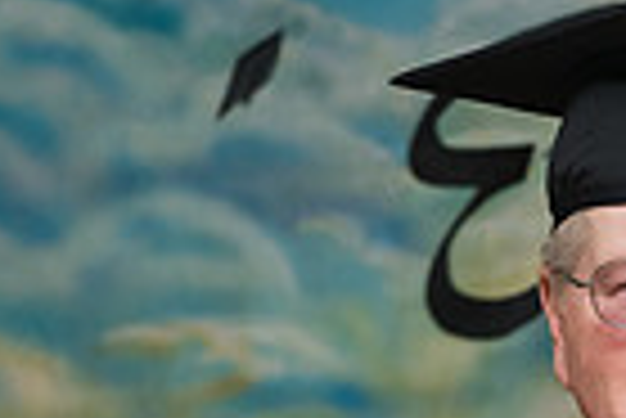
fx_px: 4508
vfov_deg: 5.3
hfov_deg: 7.9
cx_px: 752
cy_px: 605
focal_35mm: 259
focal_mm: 62
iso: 1600
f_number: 7.1
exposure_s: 1/160
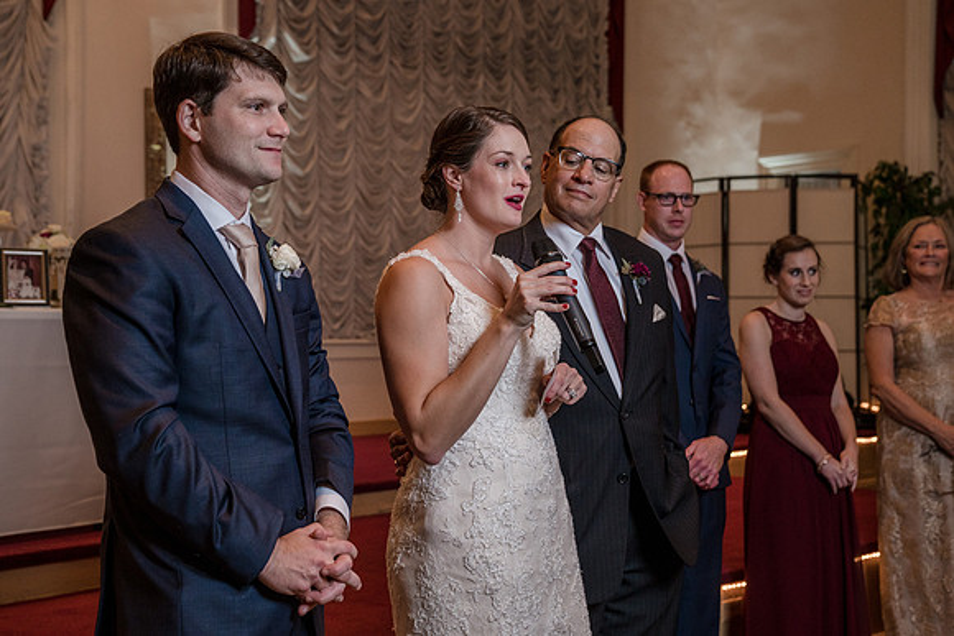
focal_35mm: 48
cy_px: 312
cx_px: 477
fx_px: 1277
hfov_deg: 41.0
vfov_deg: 28.0
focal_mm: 46
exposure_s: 1/100
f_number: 4
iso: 2000
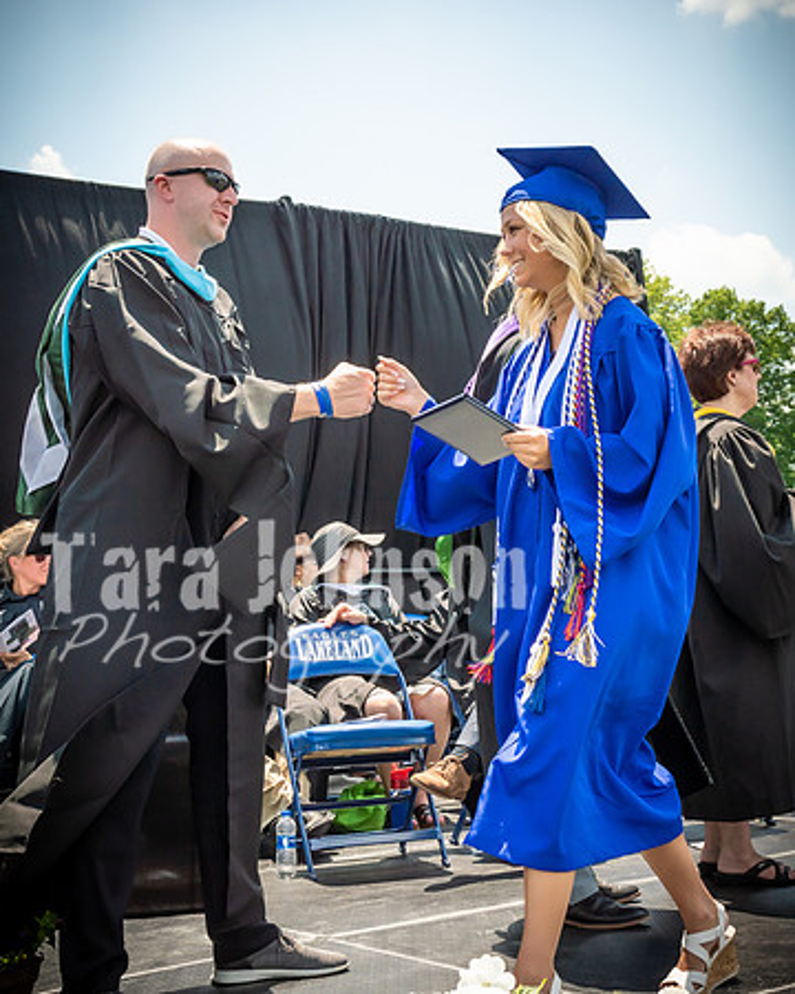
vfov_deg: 32.7
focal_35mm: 58
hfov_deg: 26.4
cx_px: 490
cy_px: 493
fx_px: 1693
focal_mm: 27
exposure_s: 1/800
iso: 200
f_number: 7.1
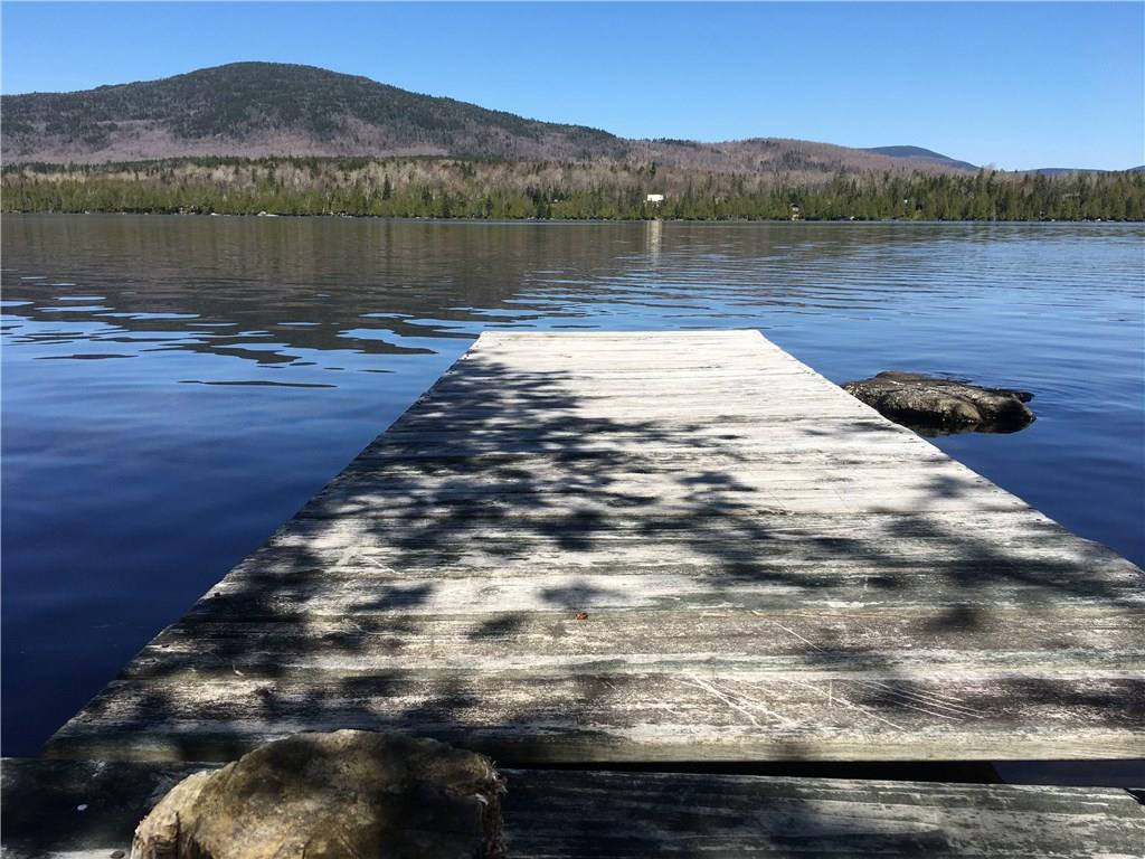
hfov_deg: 61.7
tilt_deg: -12.1
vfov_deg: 48.2
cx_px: 572
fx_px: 959
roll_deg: -1.2
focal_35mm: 29
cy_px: 430
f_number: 2.2
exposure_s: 1/1425
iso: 25
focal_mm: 4.15
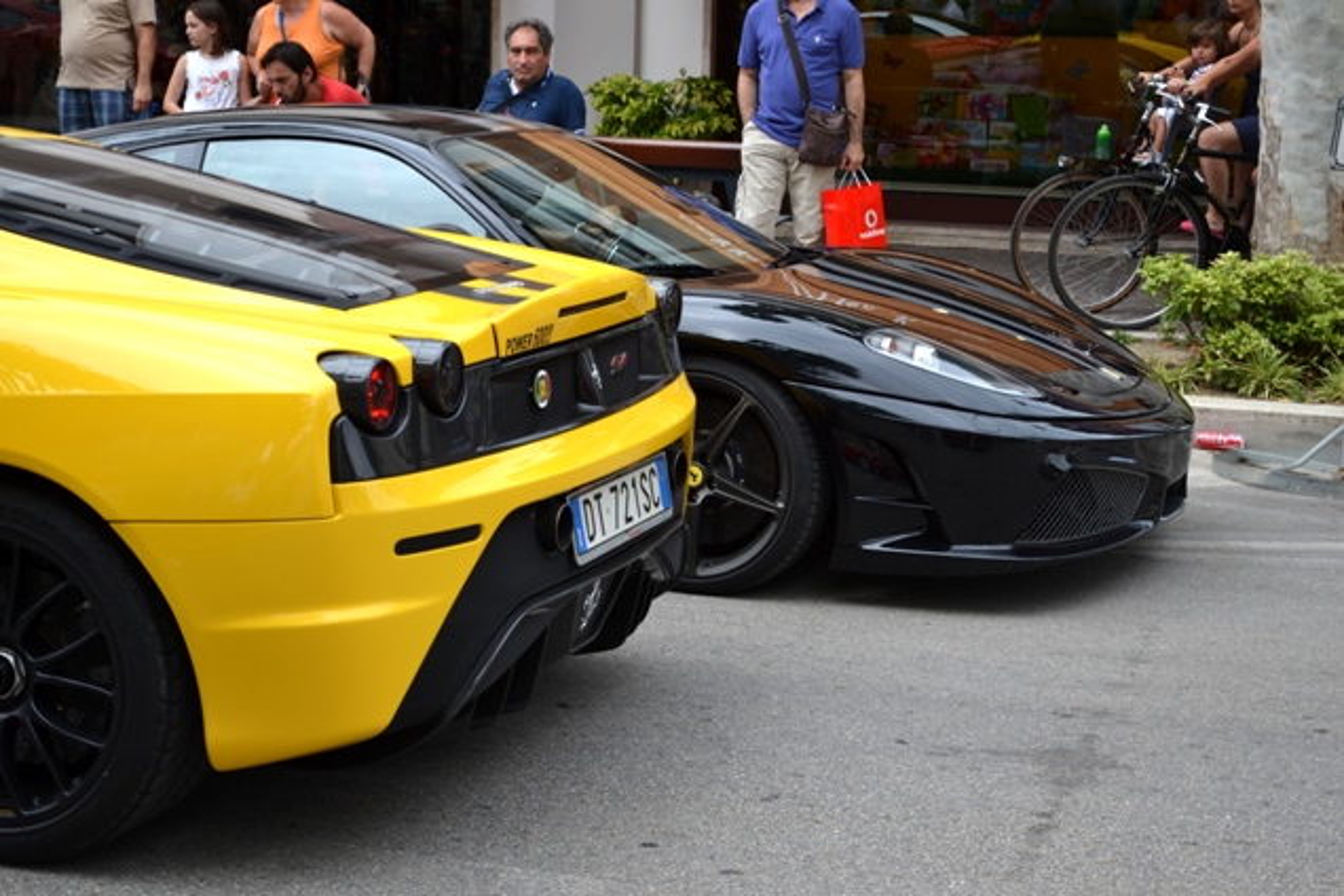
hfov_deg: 29.9
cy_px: 448
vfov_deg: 20.2
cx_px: 672
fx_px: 2520
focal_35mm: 68
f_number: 5.6
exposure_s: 1/125
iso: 125
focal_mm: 45
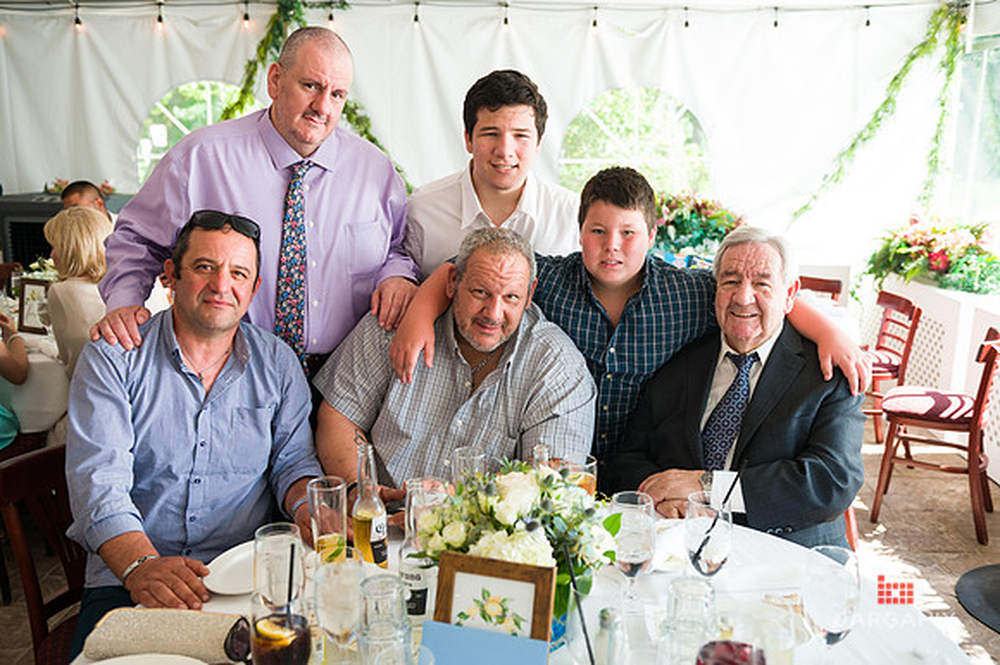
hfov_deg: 55.8
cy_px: 332
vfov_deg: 38.8
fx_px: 944
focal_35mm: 34
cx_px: 500
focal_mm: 34
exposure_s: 1/250
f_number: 4.5
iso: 320
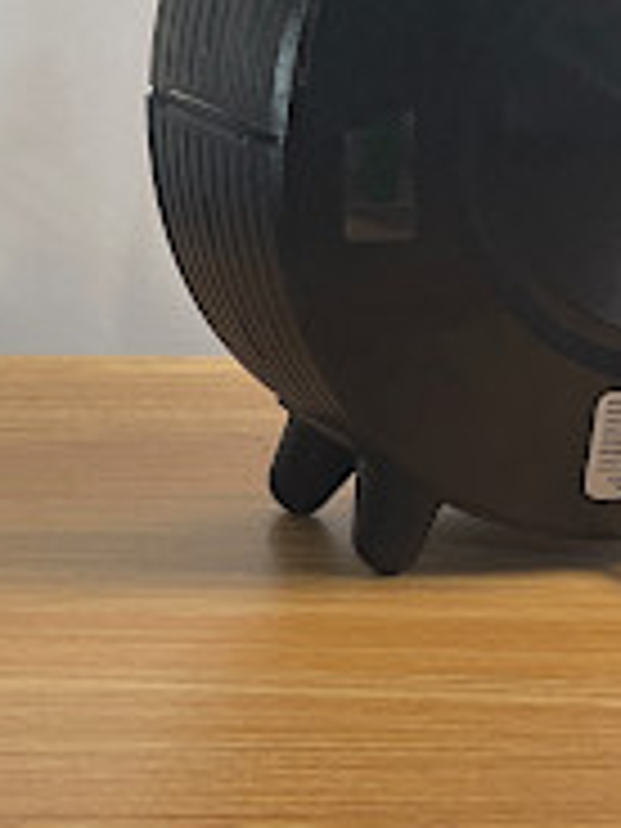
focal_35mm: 113
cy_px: -274
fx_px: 2703
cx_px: -513
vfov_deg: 16.4
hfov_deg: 12.0
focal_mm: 4.2
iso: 64
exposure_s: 1/100
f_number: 1.6
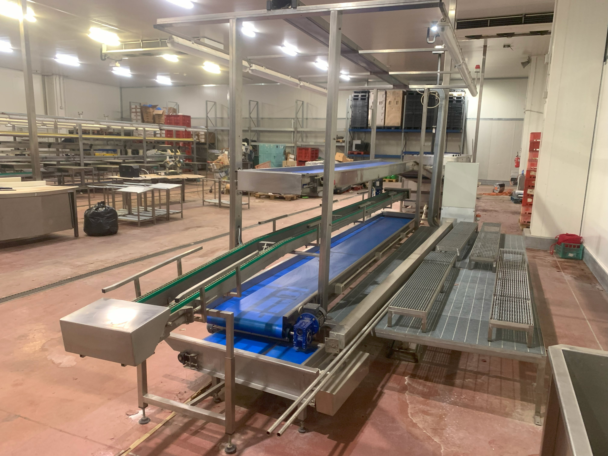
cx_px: 304
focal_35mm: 26
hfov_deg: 67.3
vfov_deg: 53.1
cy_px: 228
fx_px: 457
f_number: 1.8
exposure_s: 1/33
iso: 320
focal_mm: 4.25
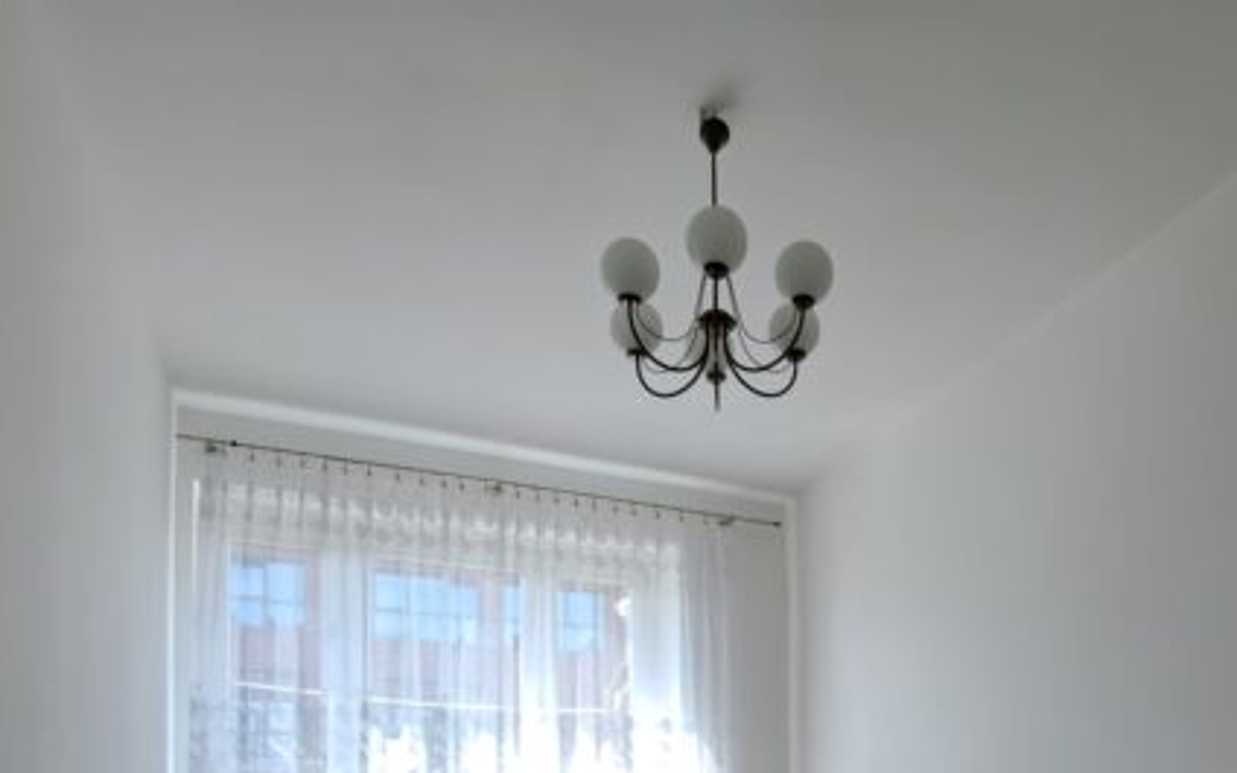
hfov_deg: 69.3
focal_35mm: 26
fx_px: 877
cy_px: 814
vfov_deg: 40.2
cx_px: 773
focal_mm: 1.74
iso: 50
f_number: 2.2
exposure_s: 1/103
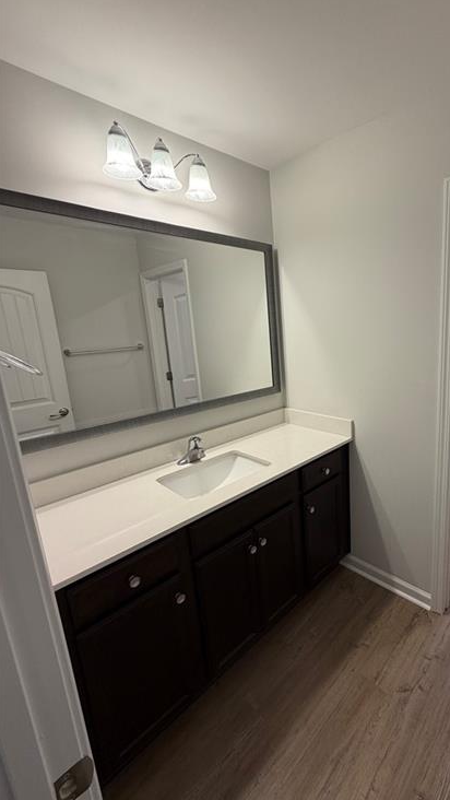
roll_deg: +2.4
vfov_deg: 99.4
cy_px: 398
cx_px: 312
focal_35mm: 16
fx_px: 339
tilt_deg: -12.4
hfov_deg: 64.7
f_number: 2.2
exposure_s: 1/120
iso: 125
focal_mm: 2.22
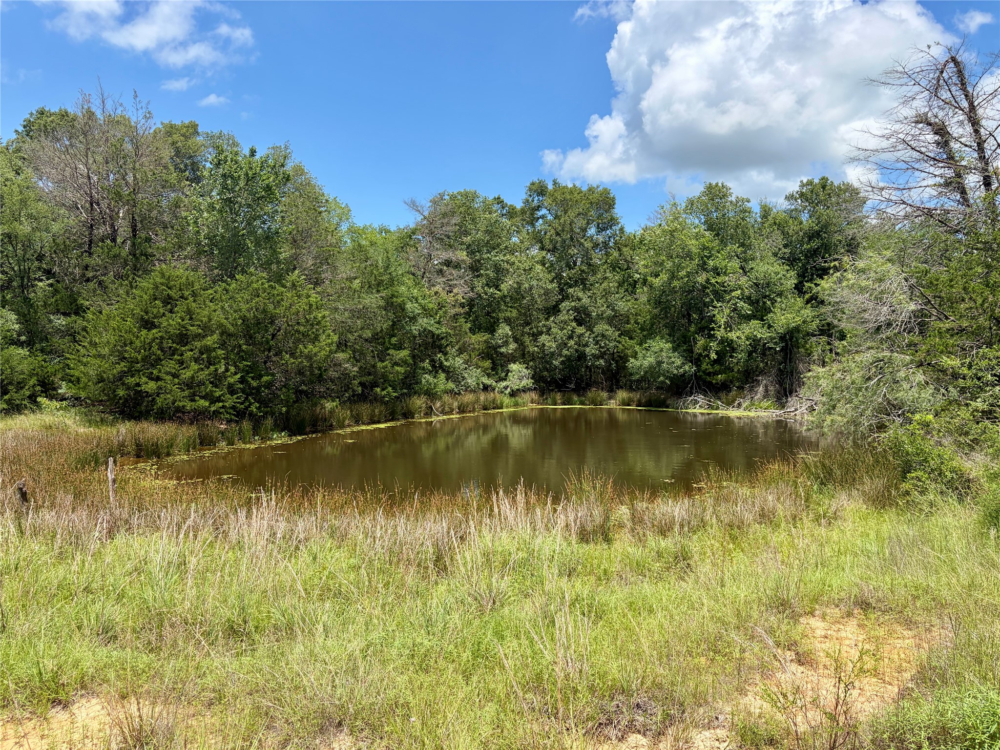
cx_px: 500
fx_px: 751
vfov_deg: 53.1
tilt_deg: -0.7
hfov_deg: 67.3
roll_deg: -0.8
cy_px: 375
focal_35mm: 26
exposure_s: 1/3125
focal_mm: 5.96
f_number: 1.6
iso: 50
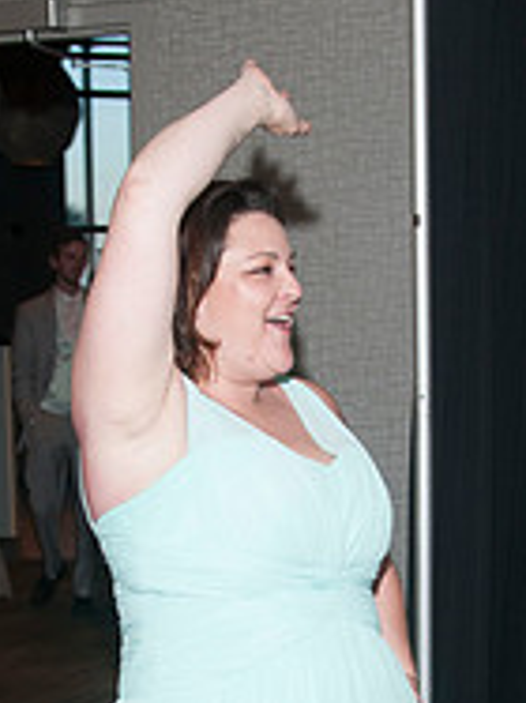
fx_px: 1826
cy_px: 643
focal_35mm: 90
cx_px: 272
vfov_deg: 21.3
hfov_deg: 16.4
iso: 400
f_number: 5.6
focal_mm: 26
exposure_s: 1/60
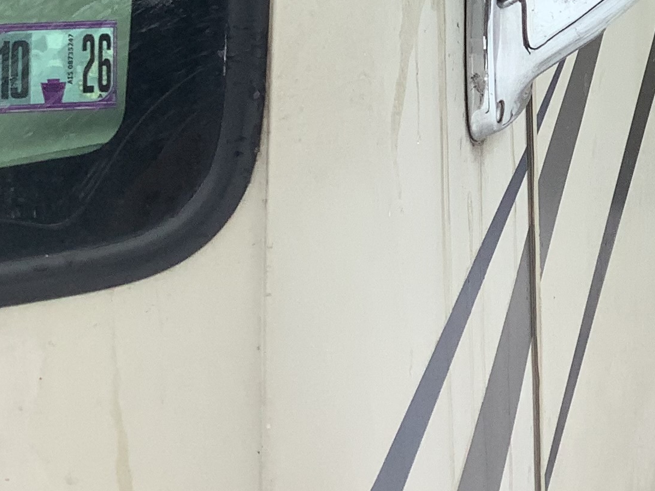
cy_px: -183
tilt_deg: -5.5
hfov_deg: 20.3
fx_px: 1760
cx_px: 683
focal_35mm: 93
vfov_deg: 15.0
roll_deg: +3.4
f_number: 2.4
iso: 25
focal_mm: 3.3
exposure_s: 1/248
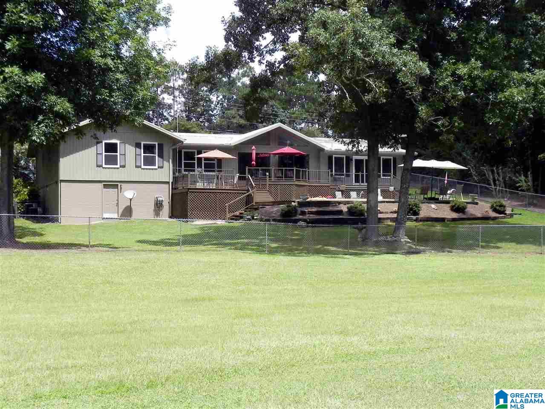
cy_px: 204
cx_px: 272
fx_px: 819
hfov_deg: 36.8
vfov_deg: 28.0
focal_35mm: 52
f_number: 5.6
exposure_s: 1/406
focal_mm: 9.2
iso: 160
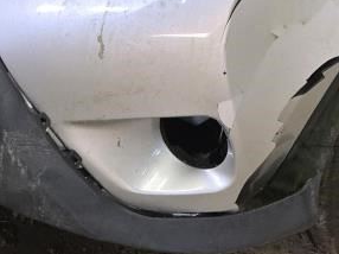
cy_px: -250
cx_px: 283
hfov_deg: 18.9
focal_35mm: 103
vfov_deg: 12.6
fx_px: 1008
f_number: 1.8
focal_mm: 5.4
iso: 1000
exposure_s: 1/120
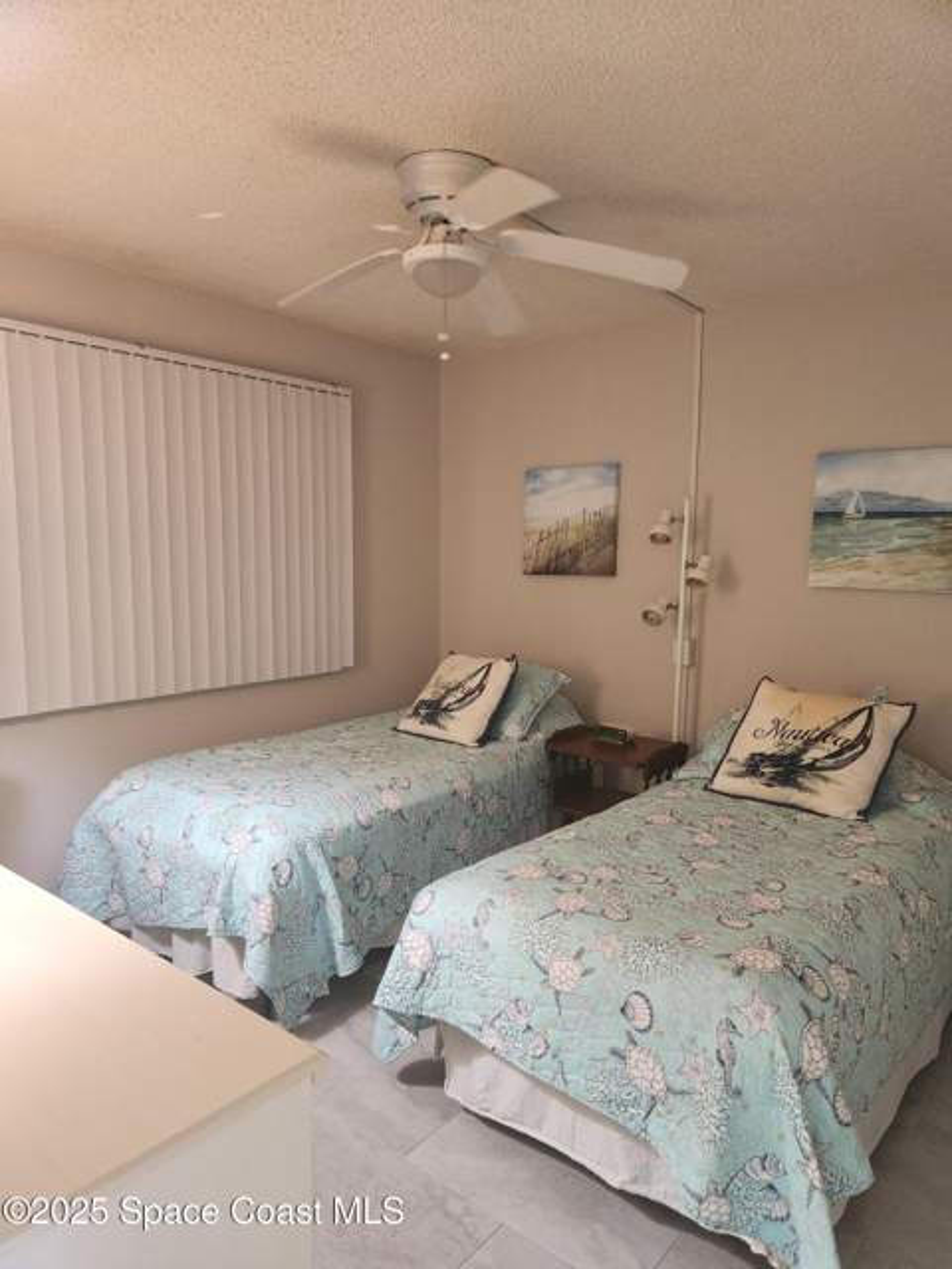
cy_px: 634
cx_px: 476
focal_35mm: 23
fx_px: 843
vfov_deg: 73.9
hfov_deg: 58.9
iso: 800
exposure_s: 1/120
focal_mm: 5.4
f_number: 1.8
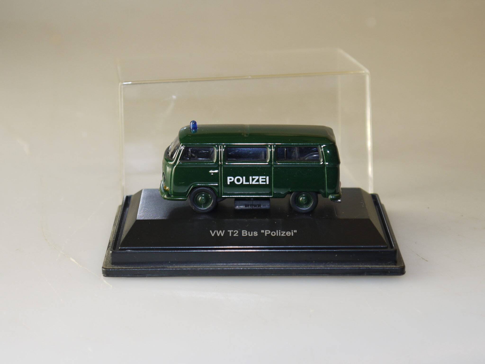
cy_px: 182
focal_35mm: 82
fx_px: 1149
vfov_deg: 18.0
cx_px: 242
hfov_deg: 23.8
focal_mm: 29
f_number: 4.9
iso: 100
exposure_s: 1/60
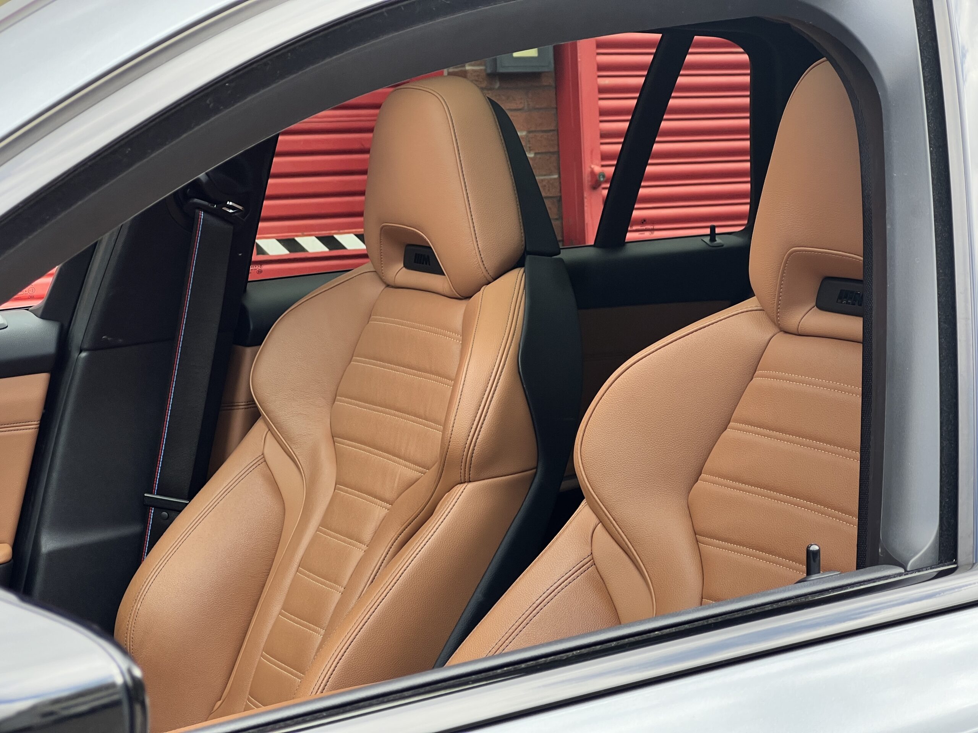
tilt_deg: -3.9
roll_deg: +2.9
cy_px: 366
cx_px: 489
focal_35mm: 77
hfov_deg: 25.3
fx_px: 2175
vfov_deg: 19.1
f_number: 2.8
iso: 64
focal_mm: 9
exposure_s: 1/99
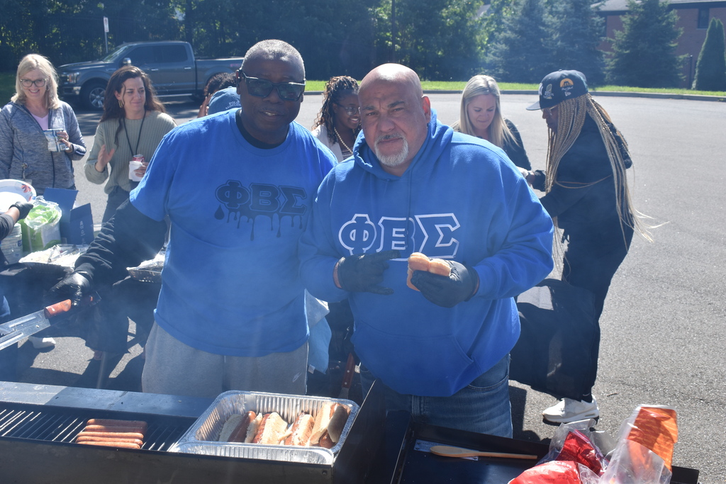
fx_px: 787
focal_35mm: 39
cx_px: 363
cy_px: 242
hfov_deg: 49.5
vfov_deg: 34.2
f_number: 9
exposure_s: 1/320
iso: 200
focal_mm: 26
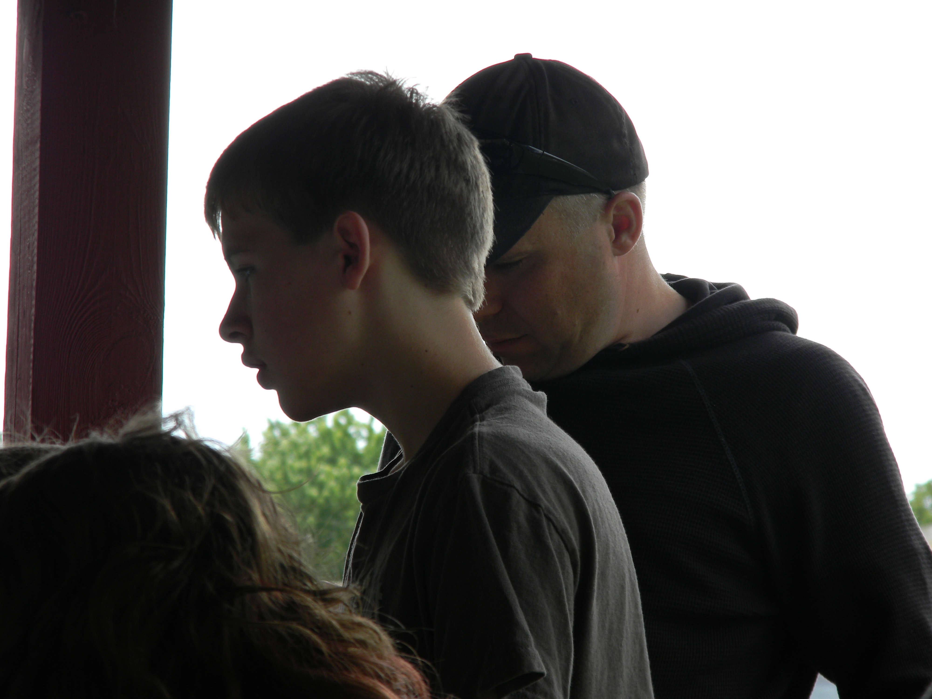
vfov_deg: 8.1
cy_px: 350
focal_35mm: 183
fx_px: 4927
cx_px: 466
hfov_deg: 10.8
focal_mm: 33.1
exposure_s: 1/140
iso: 80
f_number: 5.2
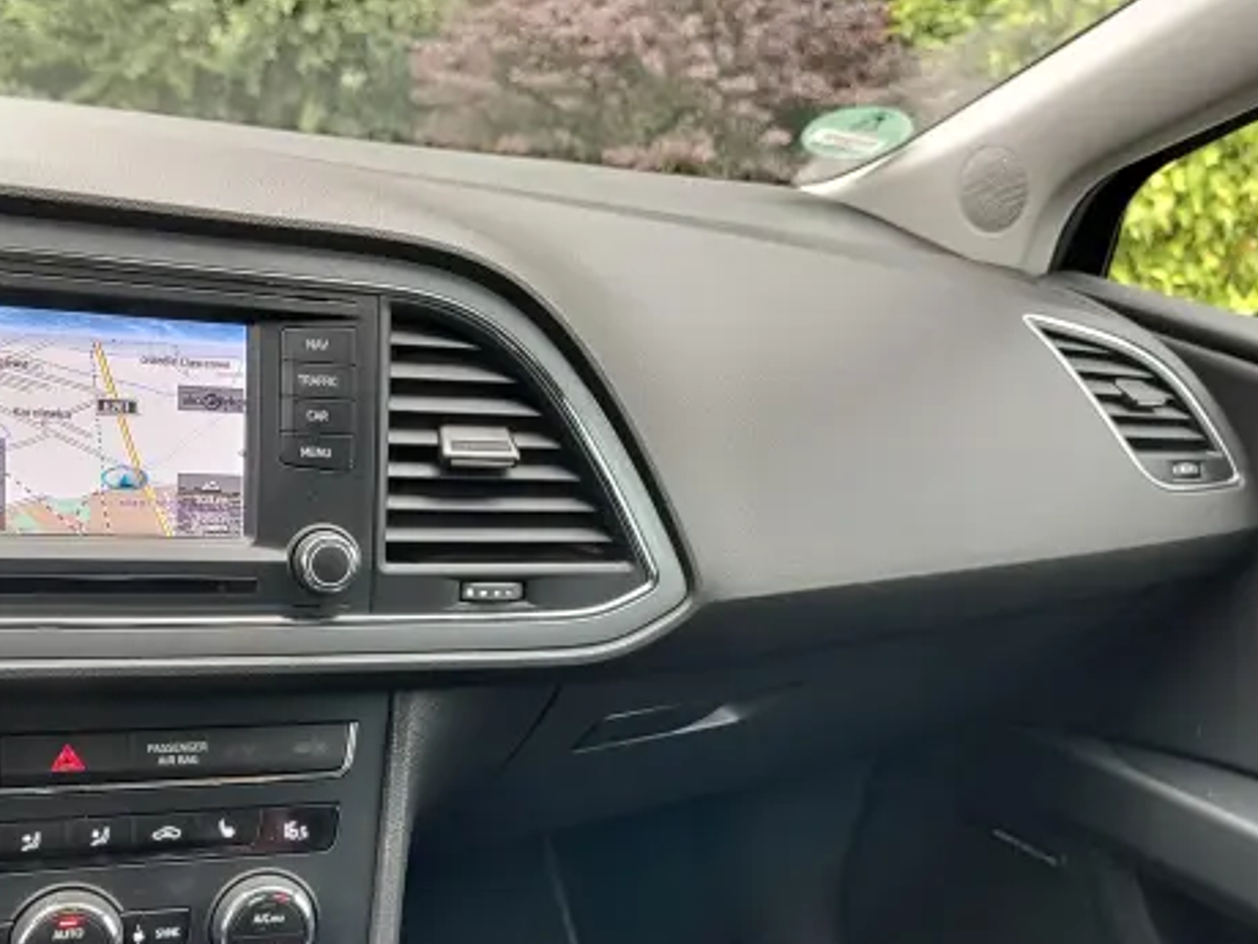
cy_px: 624
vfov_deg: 43.6
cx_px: 462
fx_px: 1163
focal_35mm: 32
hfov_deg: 56.1
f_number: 1.8
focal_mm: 5.56
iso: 181
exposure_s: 1/100
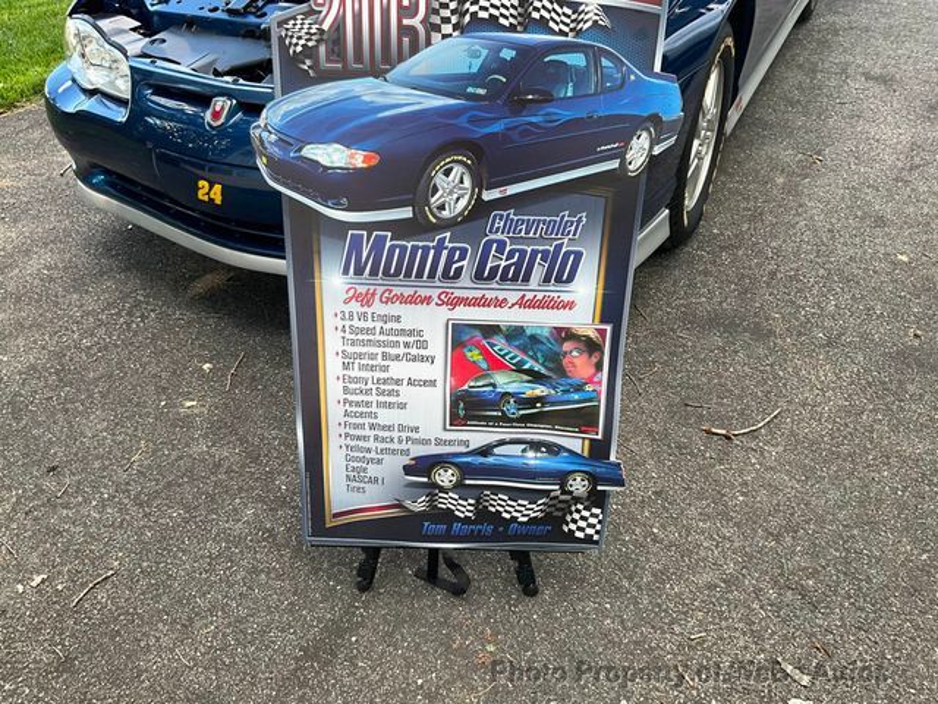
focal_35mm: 29
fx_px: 786
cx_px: 469
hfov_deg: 61.7
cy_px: 352
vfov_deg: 48.2
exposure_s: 1/132
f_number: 1.8
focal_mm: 3
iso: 16
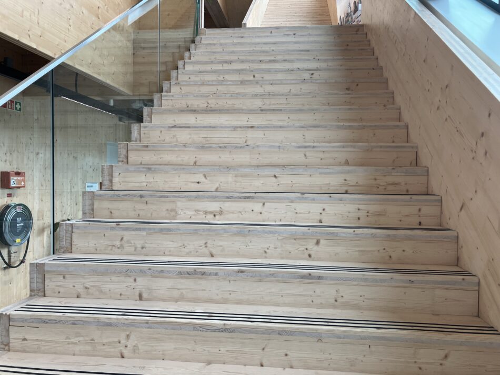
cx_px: 250
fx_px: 404
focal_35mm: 28
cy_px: 188
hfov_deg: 63.5
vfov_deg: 49.7
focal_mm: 3.99
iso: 40
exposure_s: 1/100
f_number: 1.8
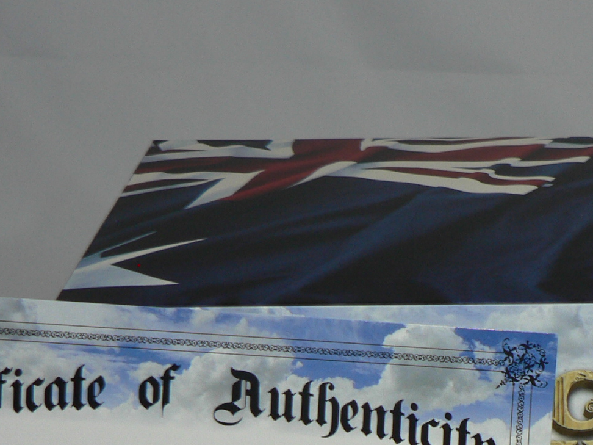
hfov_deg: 15.0
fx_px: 2210
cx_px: 617
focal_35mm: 129
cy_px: 580
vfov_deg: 11.2
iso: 80
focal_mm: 8.2
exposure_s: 1/60
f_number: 2.8
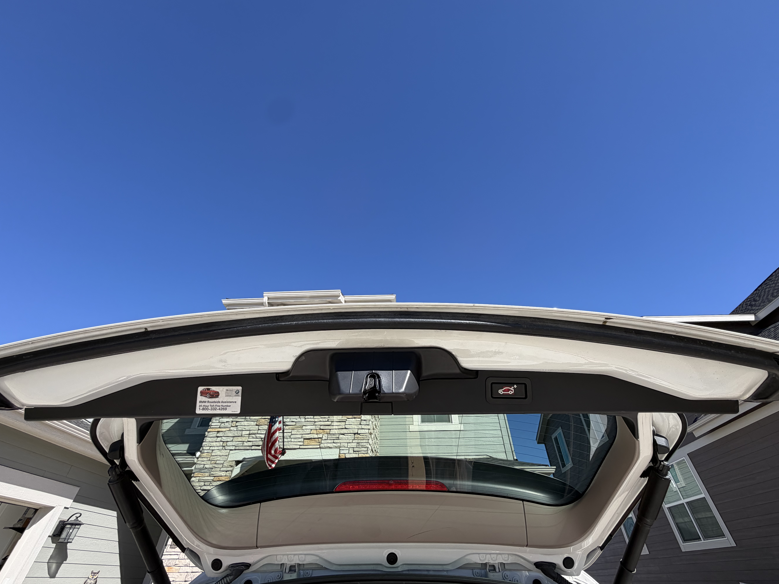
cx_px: 400
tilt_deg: +40.6
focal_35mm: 15
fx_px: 338
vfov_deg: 81.7
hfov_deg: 98.2
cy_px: 285
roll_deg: +0.4
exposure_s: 1/770
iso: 40
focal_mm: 2.22
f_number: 2.2
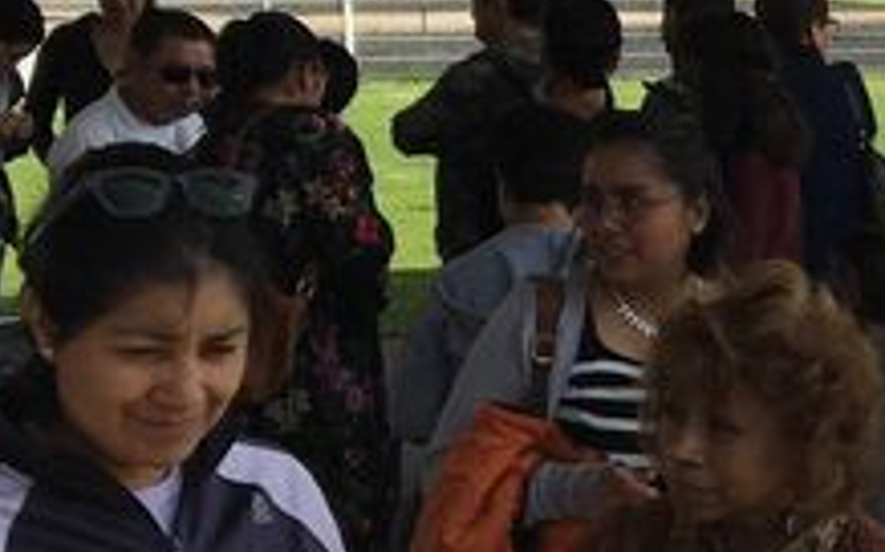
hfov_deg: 13.2
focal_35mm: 141
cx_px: 1660
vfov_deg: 9.3
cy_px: 483
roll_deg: -1.0
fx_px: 3399
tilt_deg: -8.2
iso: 25
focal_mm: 4.15
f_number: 2.2
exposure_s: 1/1923
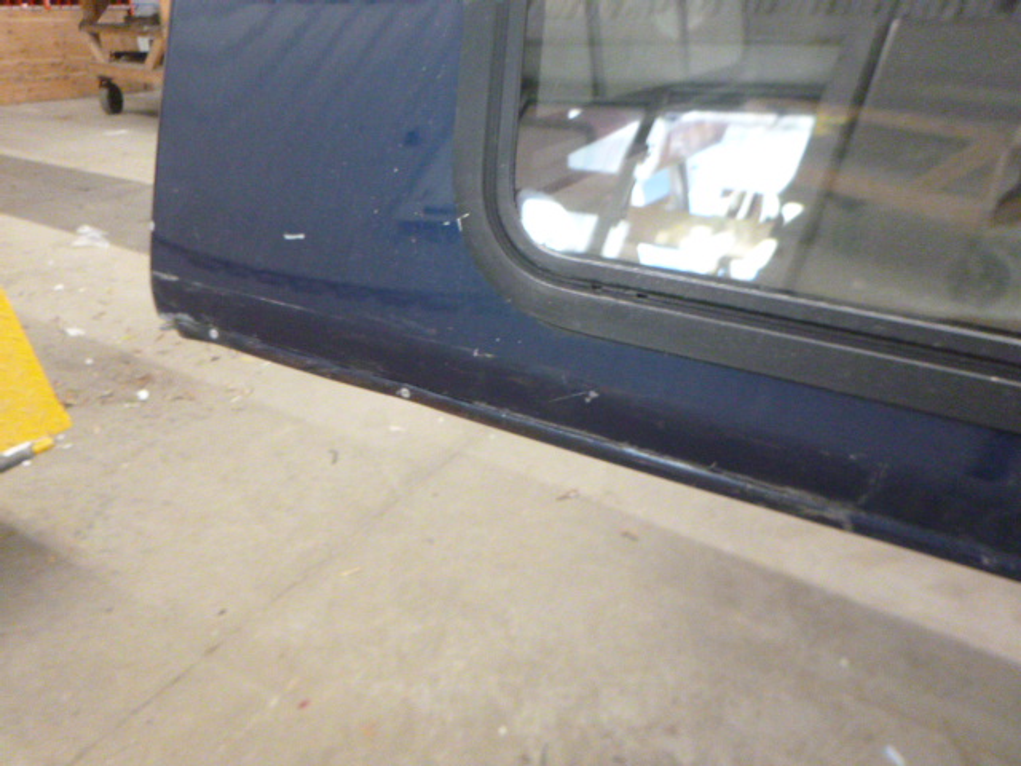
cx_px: 510
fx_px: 737
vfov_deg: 54.9
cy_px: 383
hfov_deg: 69.4
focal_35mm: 25
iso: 800
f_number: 3.9
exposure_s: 1/25
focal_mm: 4.5
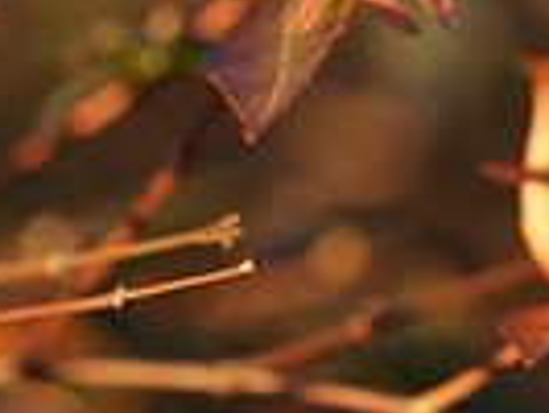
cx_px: 570
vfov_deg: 4.0
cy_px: -192
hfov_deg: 5.4
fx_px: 5858
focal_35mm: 369
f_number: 4
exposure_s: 1/320
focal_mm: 100
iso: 400
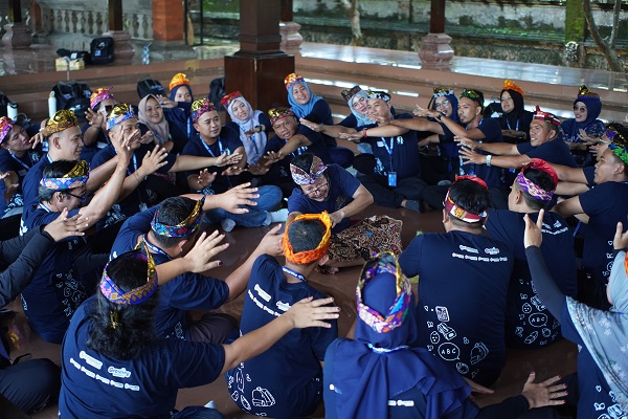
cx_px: 314
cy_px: 210
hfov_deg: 37.9
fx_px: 916
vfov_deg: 25.8
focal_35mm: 52
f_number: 1.8
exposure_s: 1/160
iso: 400
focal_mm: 35
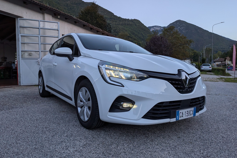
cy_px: 79
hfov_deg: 71.5
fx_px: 165
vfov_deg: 51.3
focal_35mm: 25
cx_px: 118
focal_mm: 4.53
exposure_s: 1/2551
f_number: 1.7
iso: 28
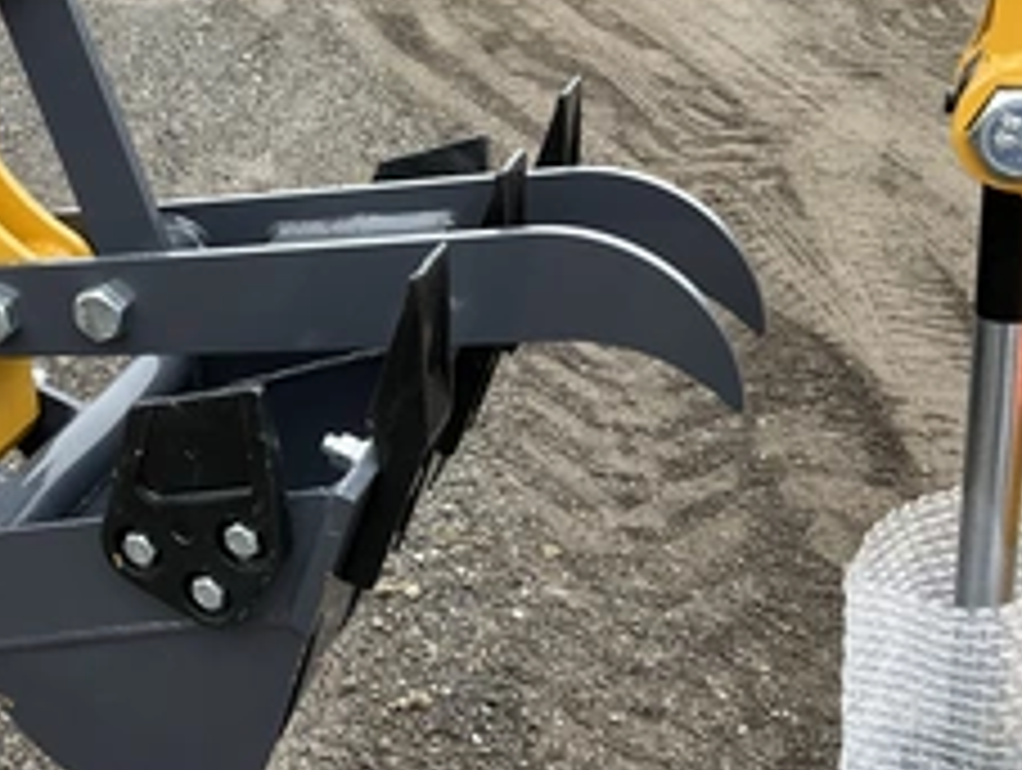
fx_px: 1508
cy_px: 356
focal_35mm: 51
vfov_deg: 28.6
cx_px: 239
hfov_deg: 36.4
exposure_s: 1/122
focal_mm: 3
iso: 20
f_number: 1.8
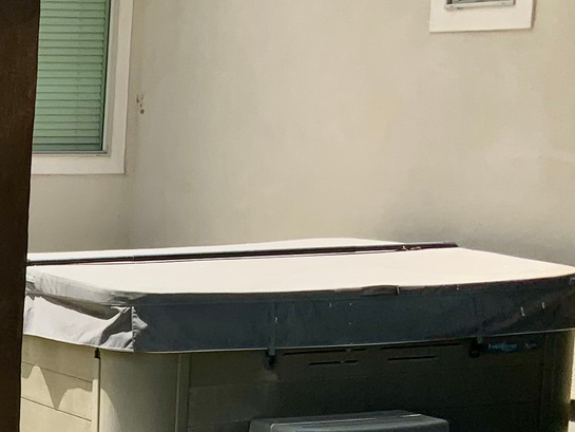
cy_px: 412
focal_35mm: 109
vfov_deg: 13.4
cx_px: -279
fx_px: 1811
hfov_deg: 16.5
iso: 16
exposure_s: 1/978
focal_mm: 3
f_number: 1.8
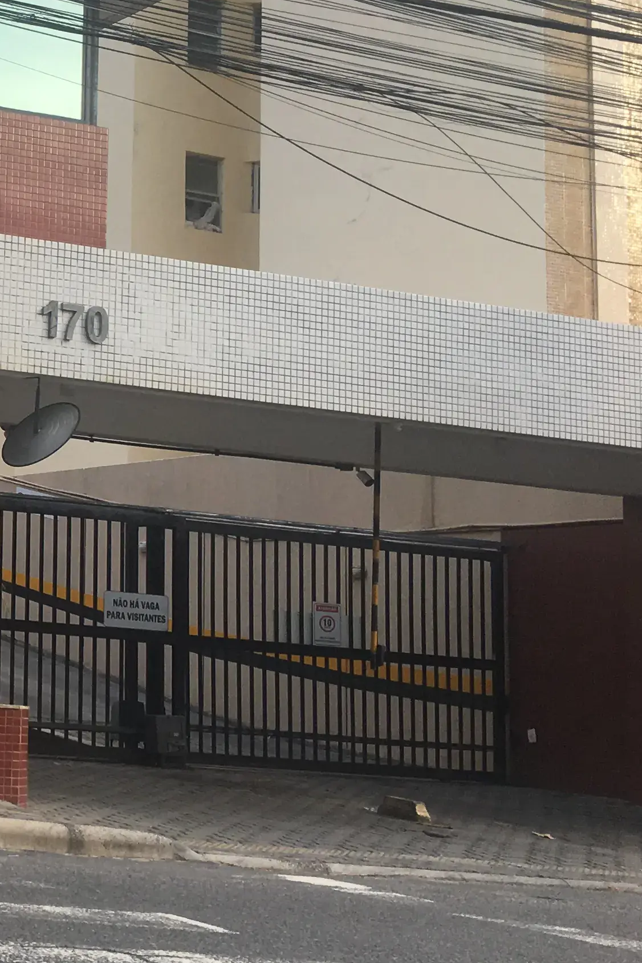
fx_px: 1926
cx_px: -456
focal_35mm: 72
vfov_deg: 28.0
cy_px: 395
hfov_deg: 16.4
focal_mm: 4.15
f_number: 2.2
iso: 25
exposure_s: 1/286
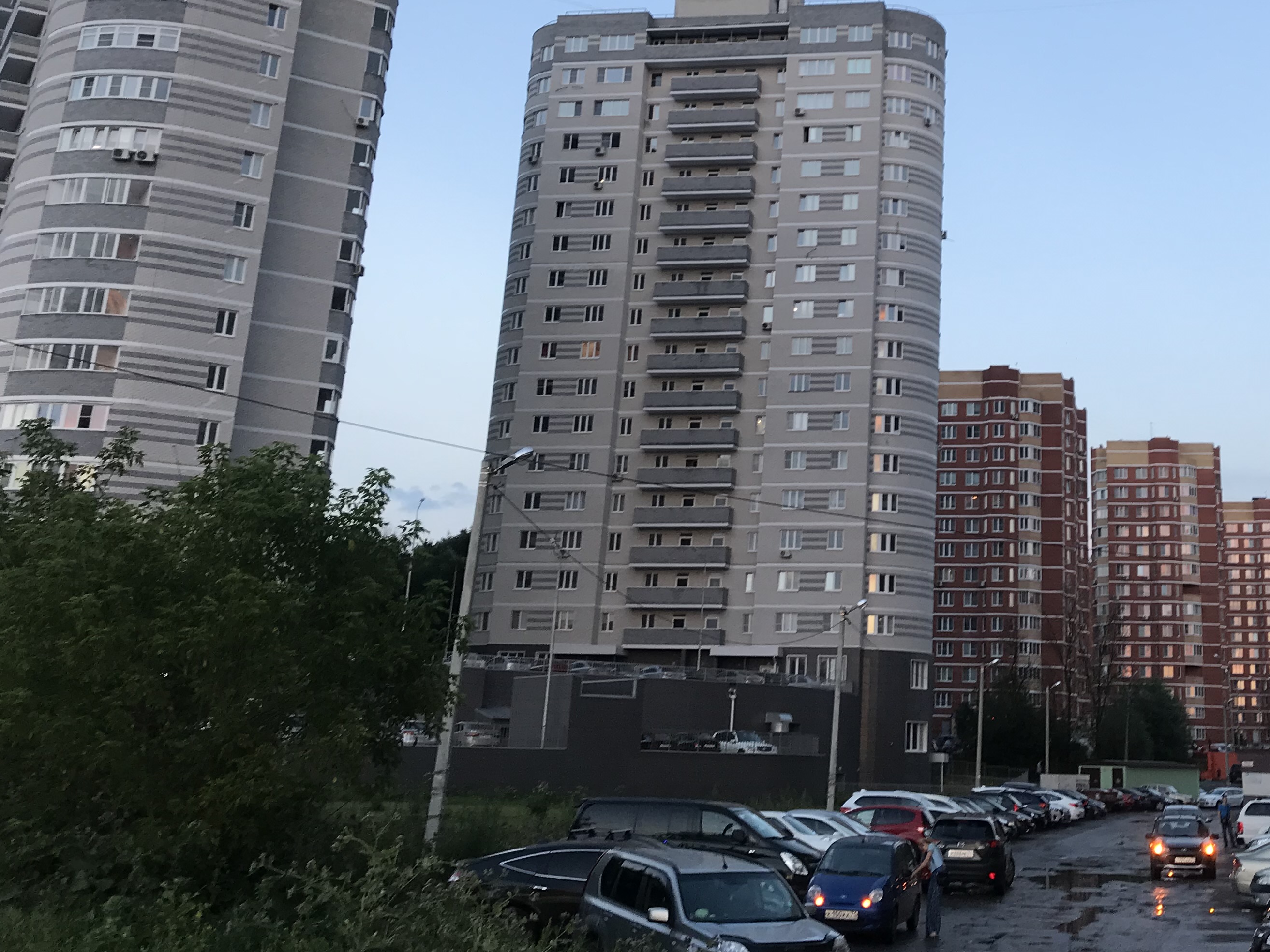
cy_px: 242
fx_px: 1578
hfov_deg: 42.5
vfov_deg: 33.0
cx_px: 952
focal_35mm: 43
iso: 25
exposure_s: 1/50
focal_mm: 3.99
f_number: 1.8
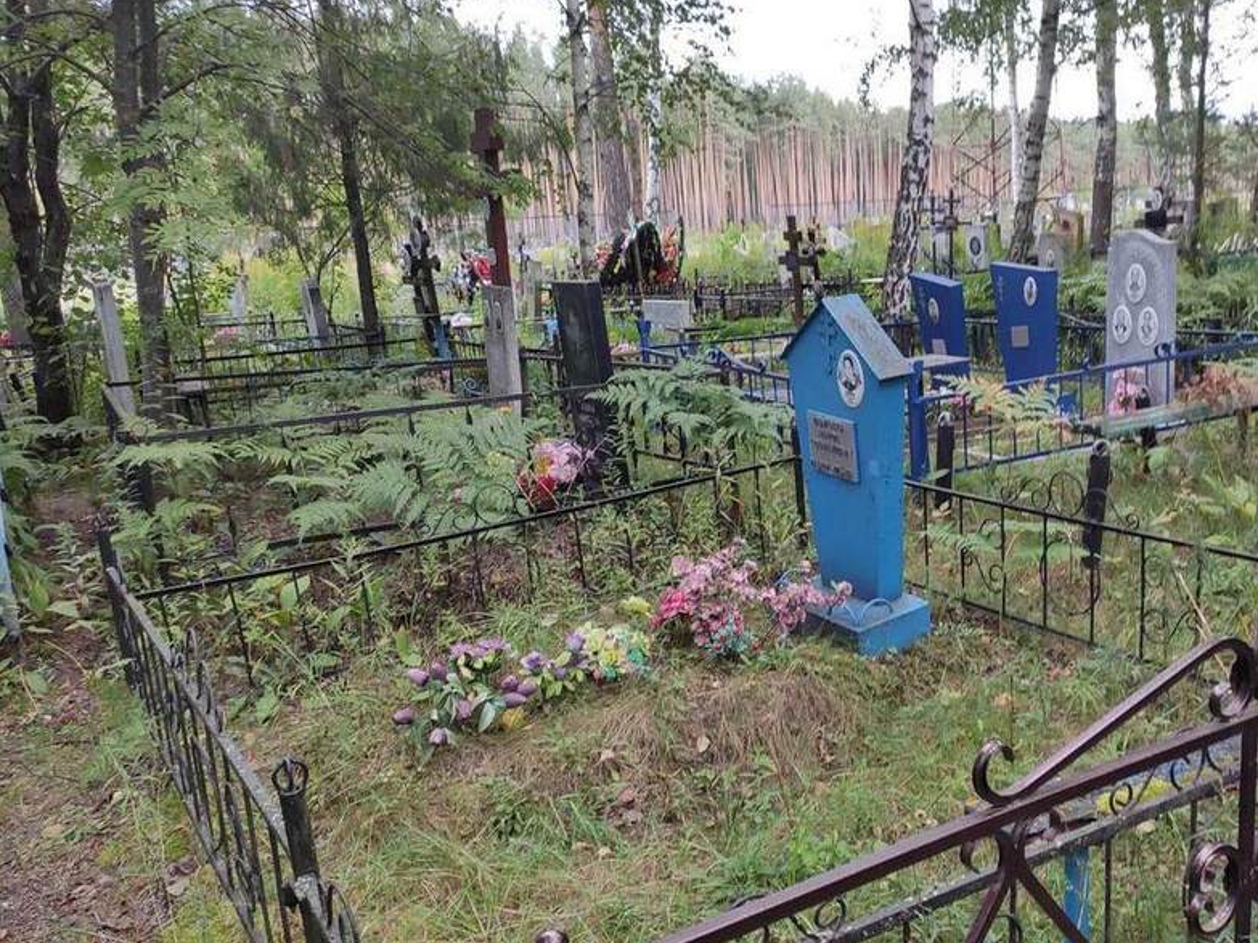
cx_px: 795
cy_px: 532
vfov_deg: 41.7
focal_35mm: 34
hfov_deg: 53.3
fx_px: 1235
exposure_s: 1/60
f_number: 1.75
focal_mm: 4.77
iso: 121
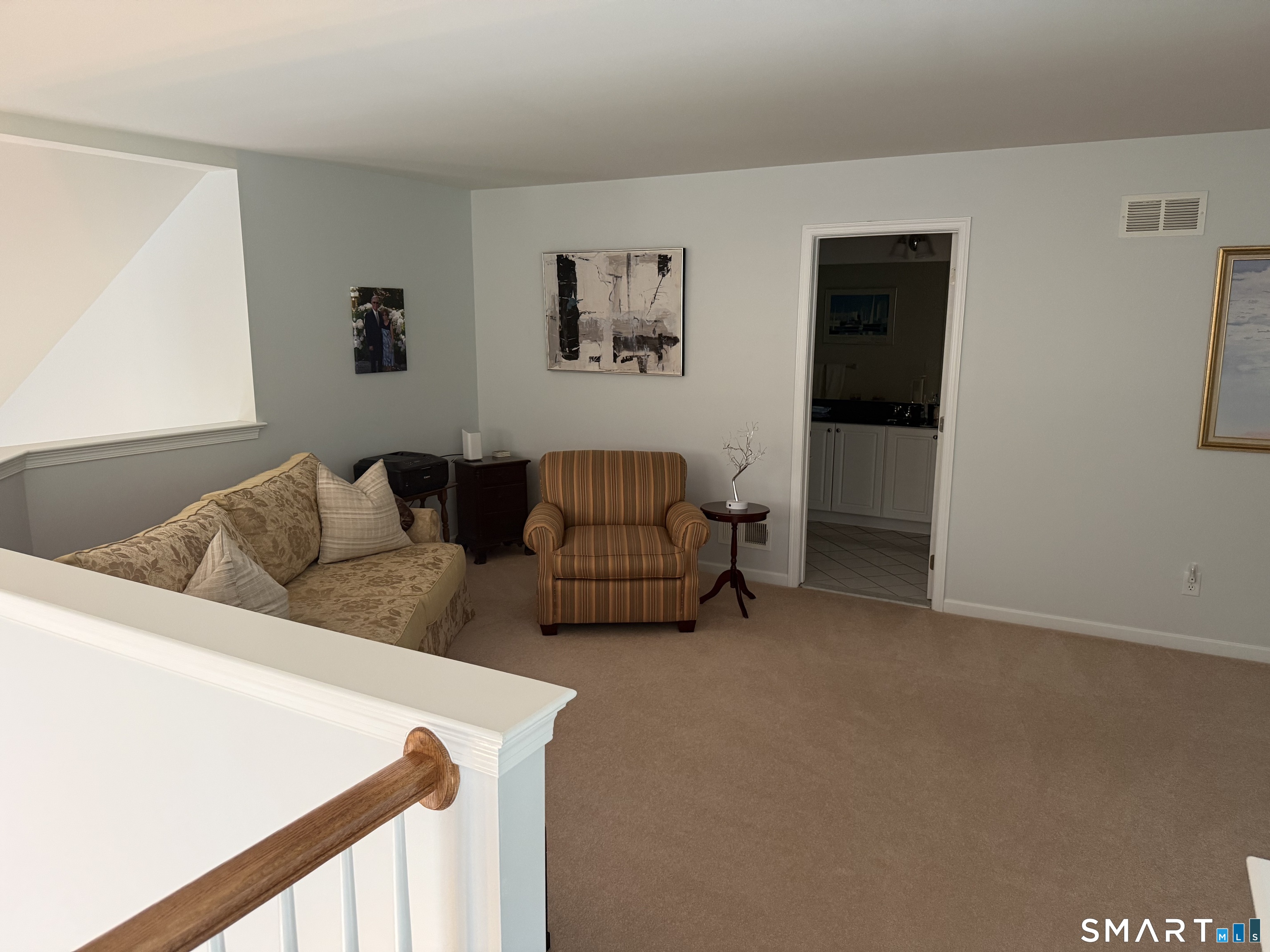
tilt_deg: -9.6
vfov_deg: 56.8
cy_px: 476
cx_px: 635
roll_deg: -0.2
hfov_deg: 71.6
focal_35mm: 24
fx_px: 881
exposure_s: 1/60
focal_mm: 6.76
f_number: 1.78
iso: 400
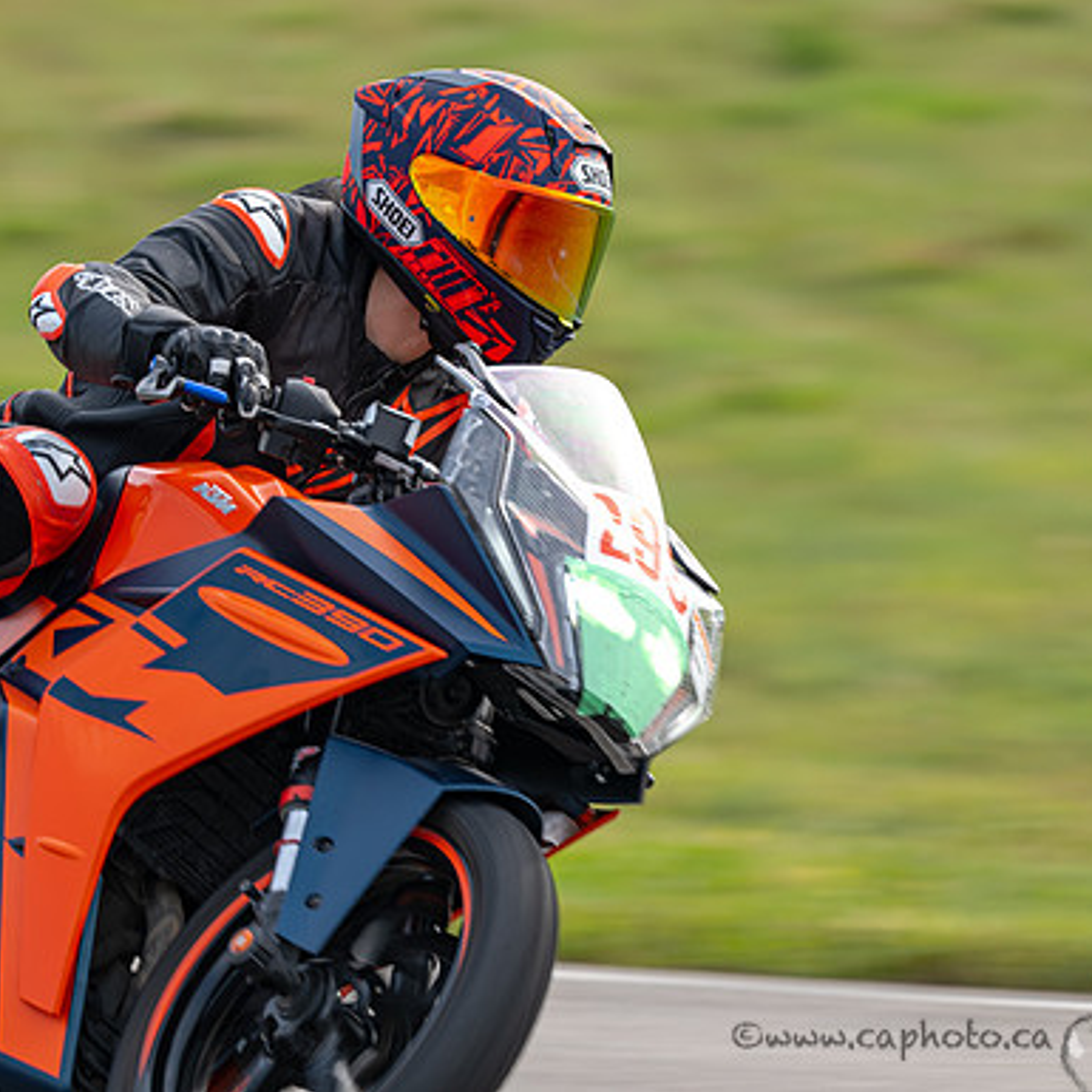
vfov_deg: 2.7
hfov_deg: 2.7
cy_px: 546
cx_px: 343
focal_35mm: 641
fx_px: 22878
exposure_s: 1/160
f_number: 10
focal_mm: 500
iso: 180
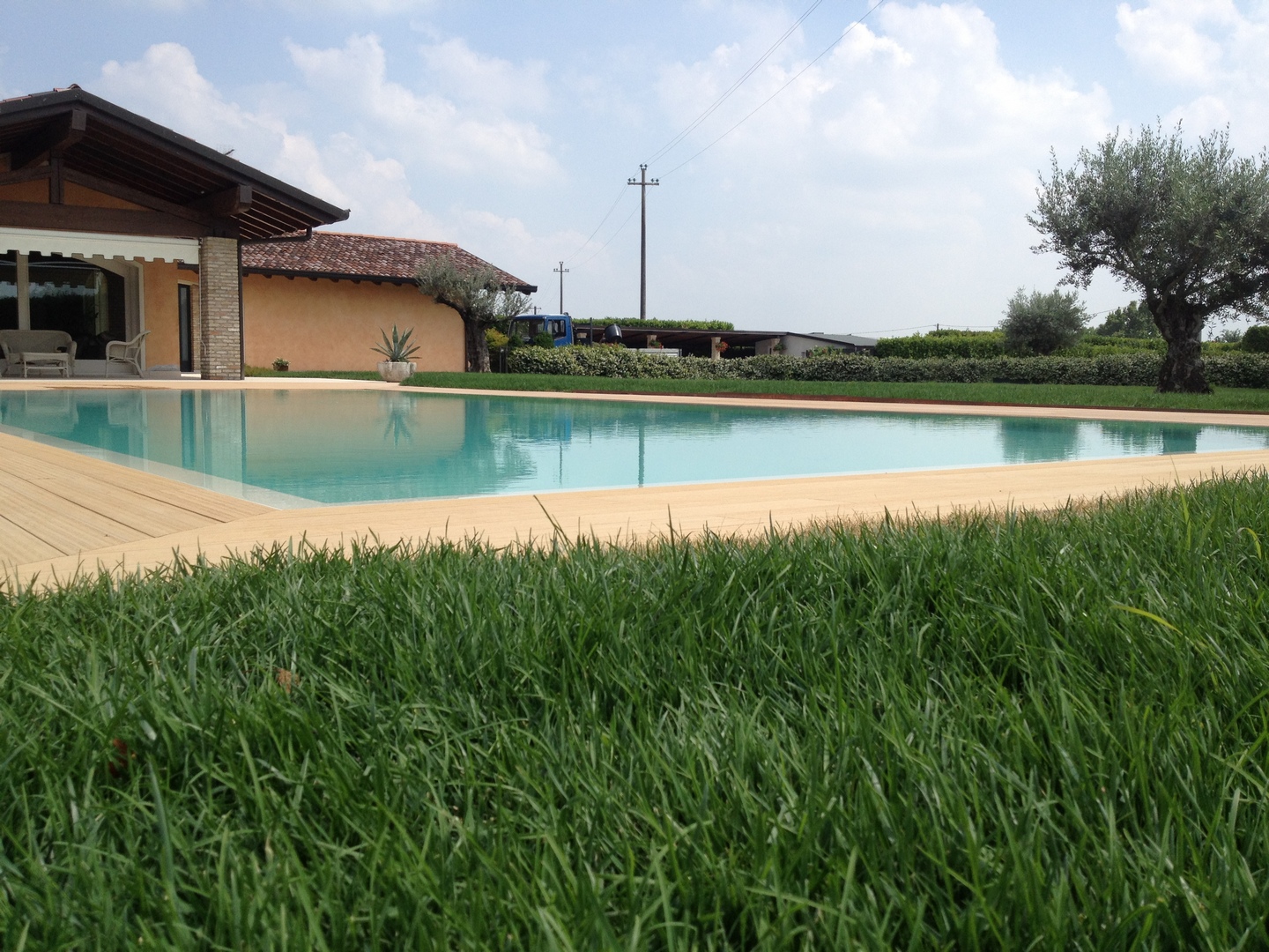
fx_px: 1283
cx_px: 634
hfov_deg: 52.6
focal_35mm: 35
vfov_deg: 40.7
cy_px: 476
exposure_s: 1/1783
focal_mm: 4.28
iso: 64
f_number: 2.4
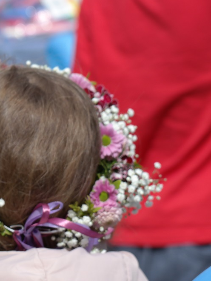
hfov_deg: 4.3
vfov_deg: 5.7
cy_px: 169
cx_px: 71
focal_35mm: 349
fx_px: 2835
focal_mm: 130
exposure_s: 1/1000
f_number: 8
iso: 400
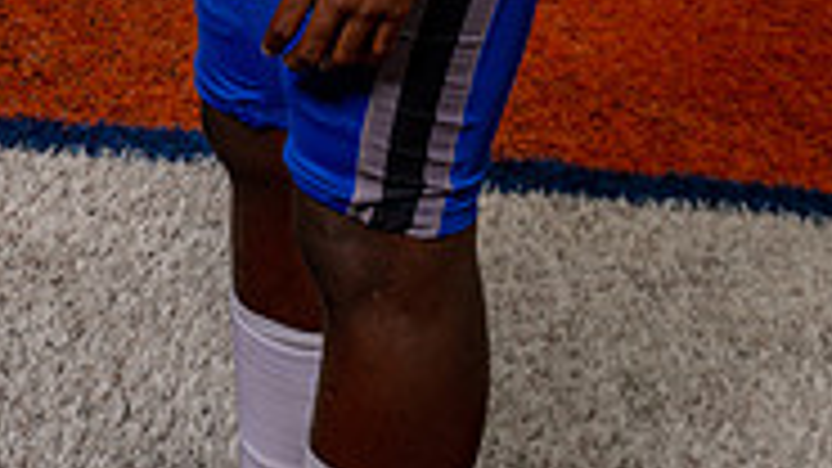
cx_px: 328
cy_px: -522
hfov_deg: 15.9
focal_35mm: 135
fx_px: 2978
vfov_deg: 8.4
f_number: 9
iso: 100
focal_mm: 53
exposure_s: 1/250
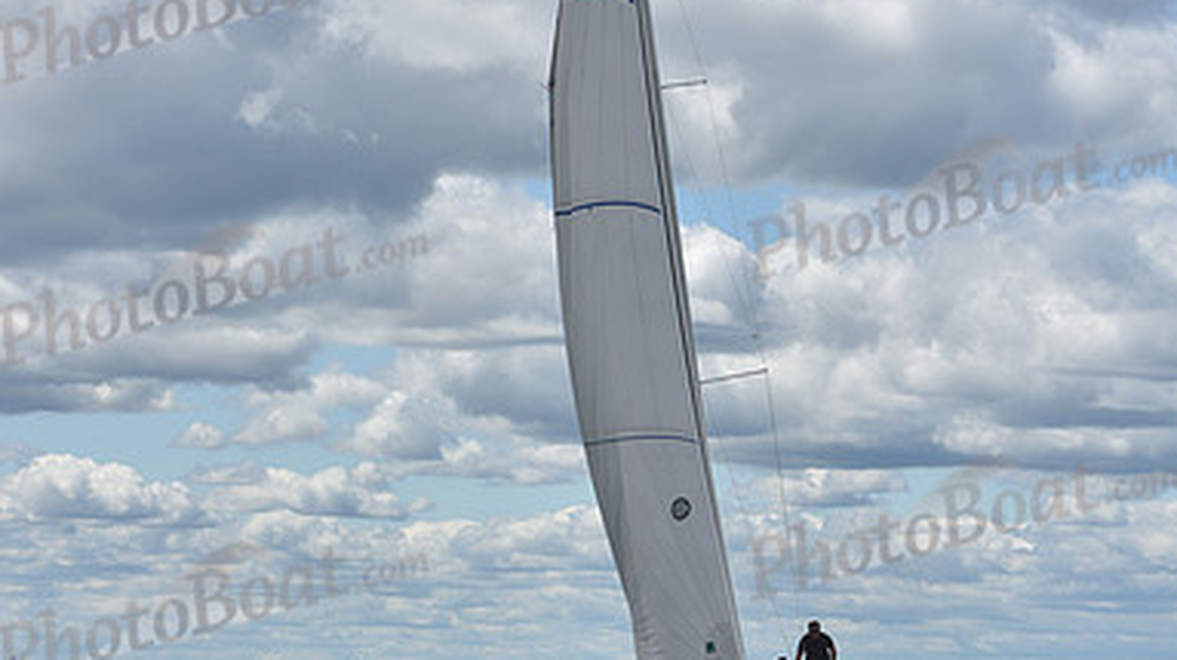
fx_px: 4554
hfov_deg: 14.7
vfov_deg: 8.3
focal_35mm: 146
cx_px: 588
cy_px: 405
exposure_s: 1/800
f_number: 11
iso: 250
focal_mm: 92
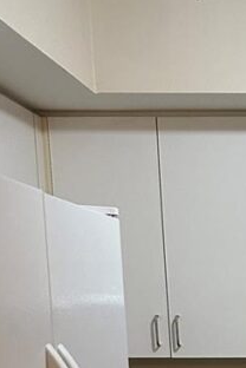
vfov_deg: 22.4
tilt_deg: -10.2
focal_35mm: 82
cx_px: 413
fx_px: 840
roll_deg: -0.4
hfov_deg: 14.9
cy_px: 466
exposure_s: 1/60
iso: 400
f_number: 1.78
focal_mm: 6.86
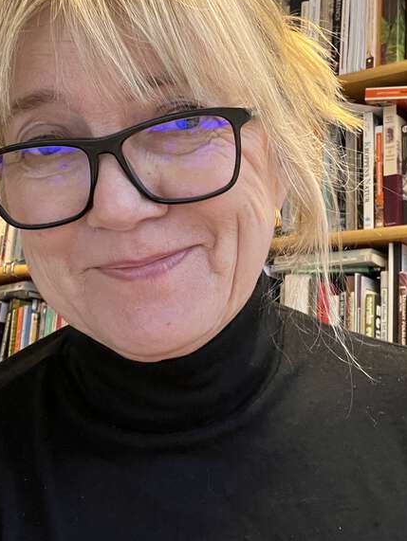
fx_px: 767
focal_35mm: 49
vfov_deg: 38.7
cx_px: 235
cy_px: 211
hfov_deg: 29.7
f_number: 2.2
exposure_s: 1/41
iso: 320
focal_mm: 2.71
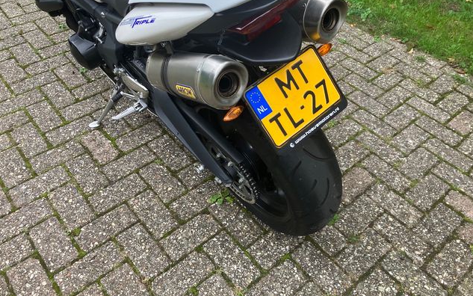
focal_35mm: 30
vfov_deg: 41.8
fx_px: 387
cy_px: 140
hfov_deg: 62.9
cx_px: 238
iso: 64
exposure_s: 1/121
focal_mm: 3.99
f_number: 1.8
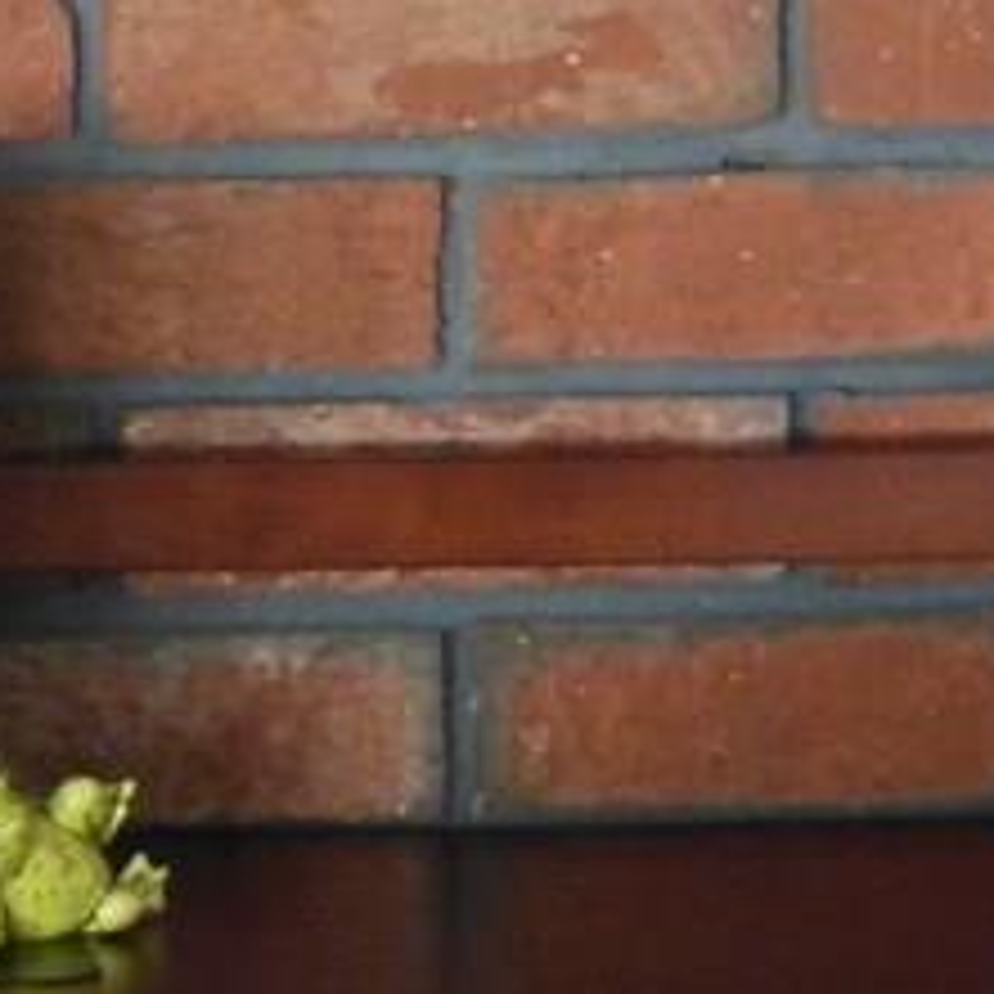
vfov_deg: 7.0
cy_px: -364
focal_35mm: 246
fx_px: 7992
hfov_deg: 7.1
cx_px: -243
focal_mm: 10.7
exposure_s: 1/8
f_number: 5
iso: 800
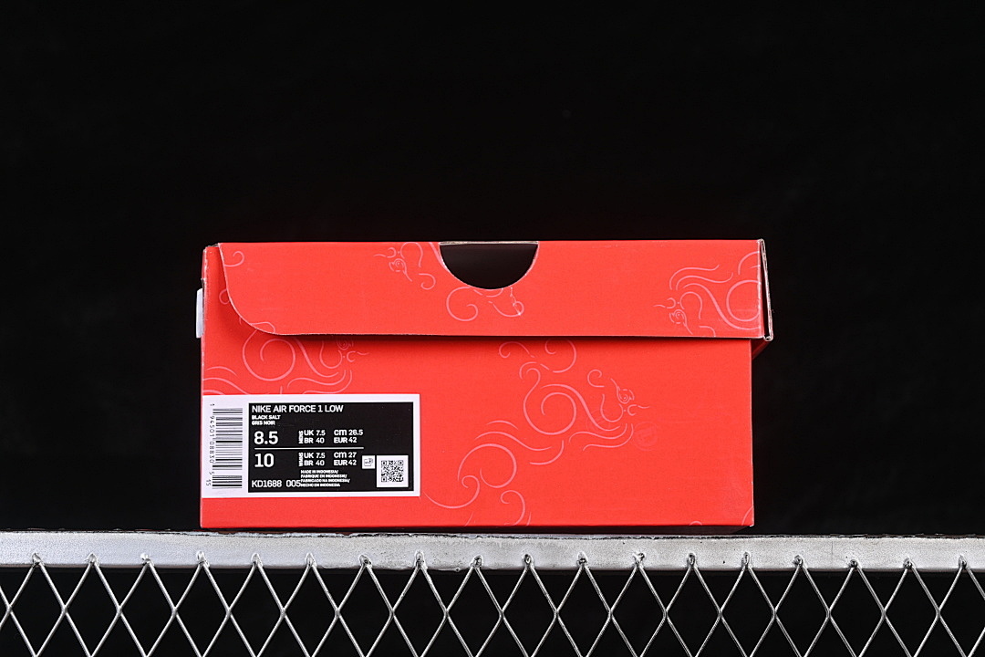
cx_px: 492
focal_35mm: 75
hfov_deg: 27.0
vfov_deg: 18.2
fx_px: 2052
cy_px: 328
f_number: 7.1
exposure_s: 1/60
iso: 160
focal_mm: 50
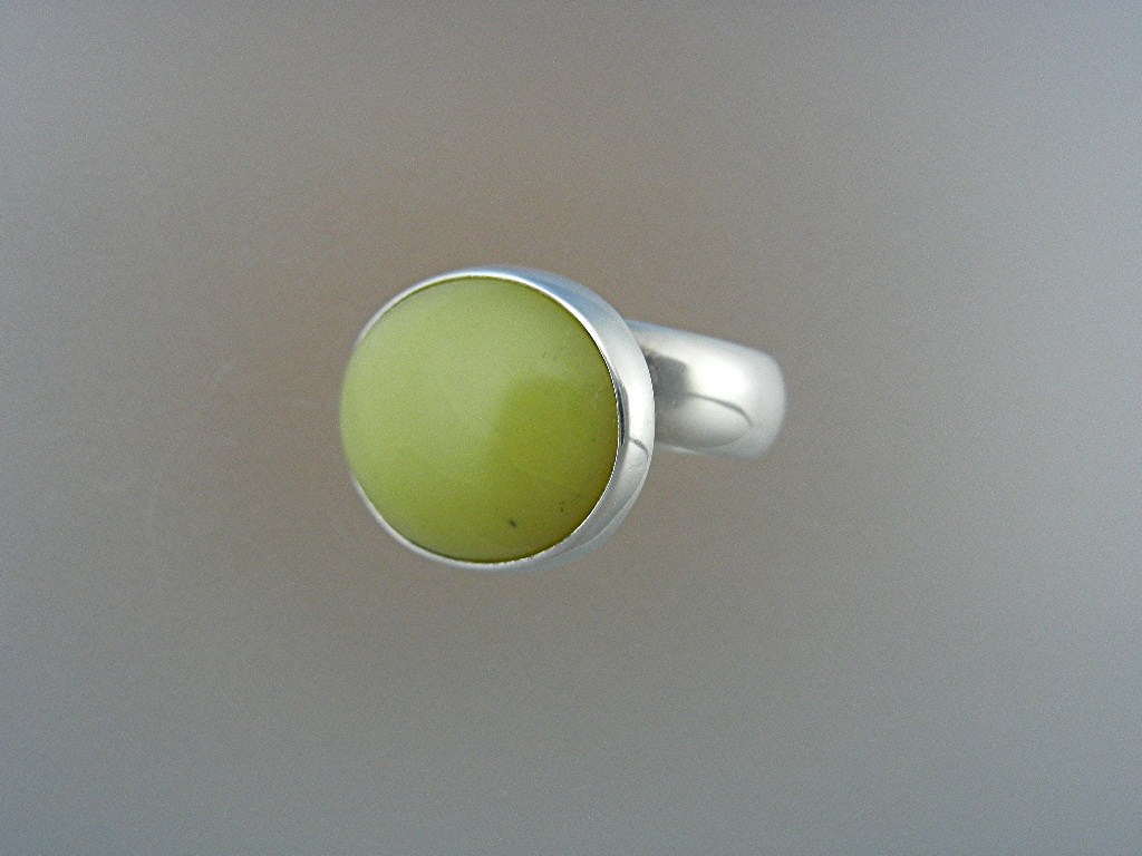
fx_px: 1485
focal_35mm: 45
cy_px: 428
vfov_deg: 32.2
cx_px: 571
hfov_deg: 42.1
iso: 400
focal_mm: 8.1
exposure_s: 1/30
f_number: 3.8
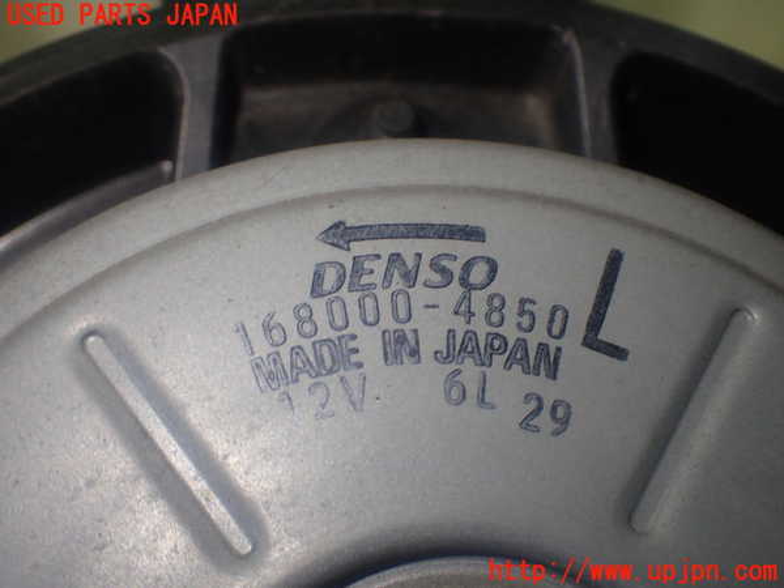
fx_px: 997
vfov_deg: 32.9
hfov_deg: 42.9
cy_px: 294
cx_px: 392
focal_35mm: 44
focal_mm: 7.84
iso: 200
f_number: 2.9
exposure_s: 1/60
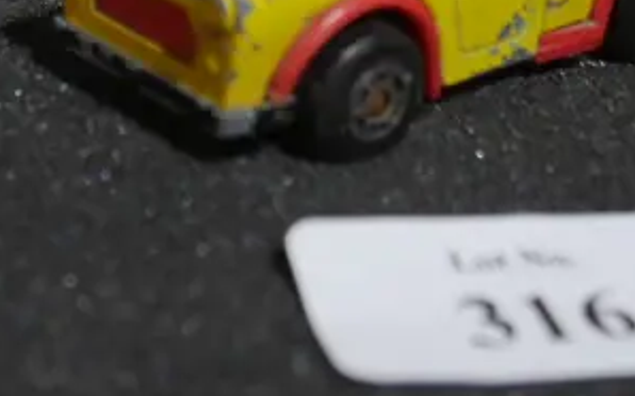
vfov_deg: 12.4
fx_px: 1765
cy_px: -111
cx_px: 92
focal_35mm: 102
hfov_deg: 20.1
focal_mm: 14
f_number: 3.5
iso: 250
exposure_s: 1/60
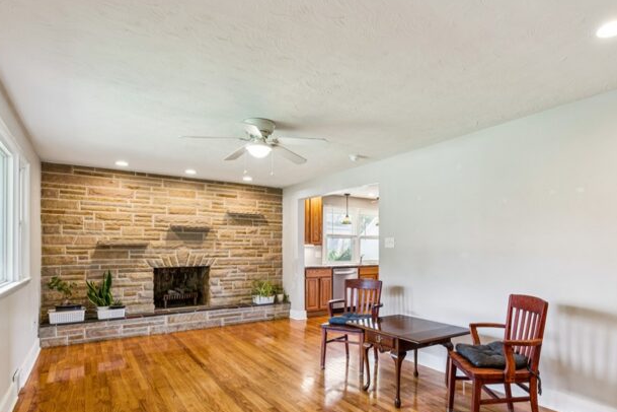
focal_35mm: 21
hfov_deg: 79.7
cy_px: 243
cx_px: 365
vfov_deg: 58.5
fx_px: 364
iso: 400
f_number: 13
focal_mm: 16.2
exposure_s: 1/5
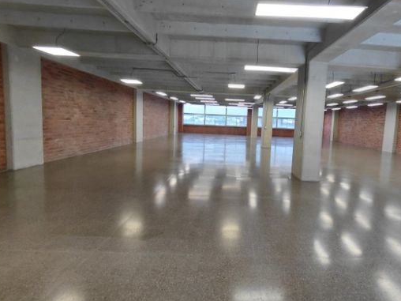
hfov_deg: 78.2
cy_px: 152
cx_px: 239
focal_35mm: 21
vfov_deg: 63.4
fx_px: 243
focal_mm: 1.64
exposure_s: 1/60
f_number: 2.2
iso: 200
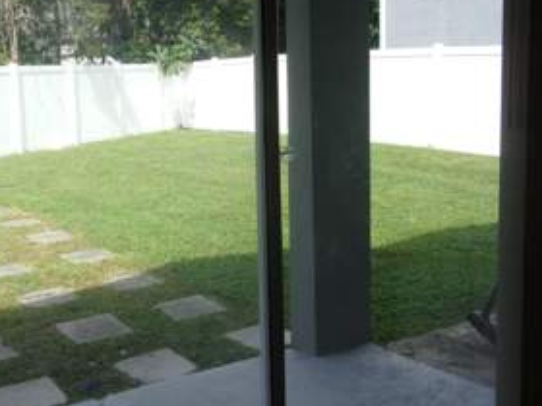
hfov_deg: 39.3
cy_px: 166
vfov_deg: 30.2
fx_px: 752
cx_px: 196
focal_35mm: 48
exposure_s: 1/200
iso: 80
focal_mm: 5.1
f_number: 3.9
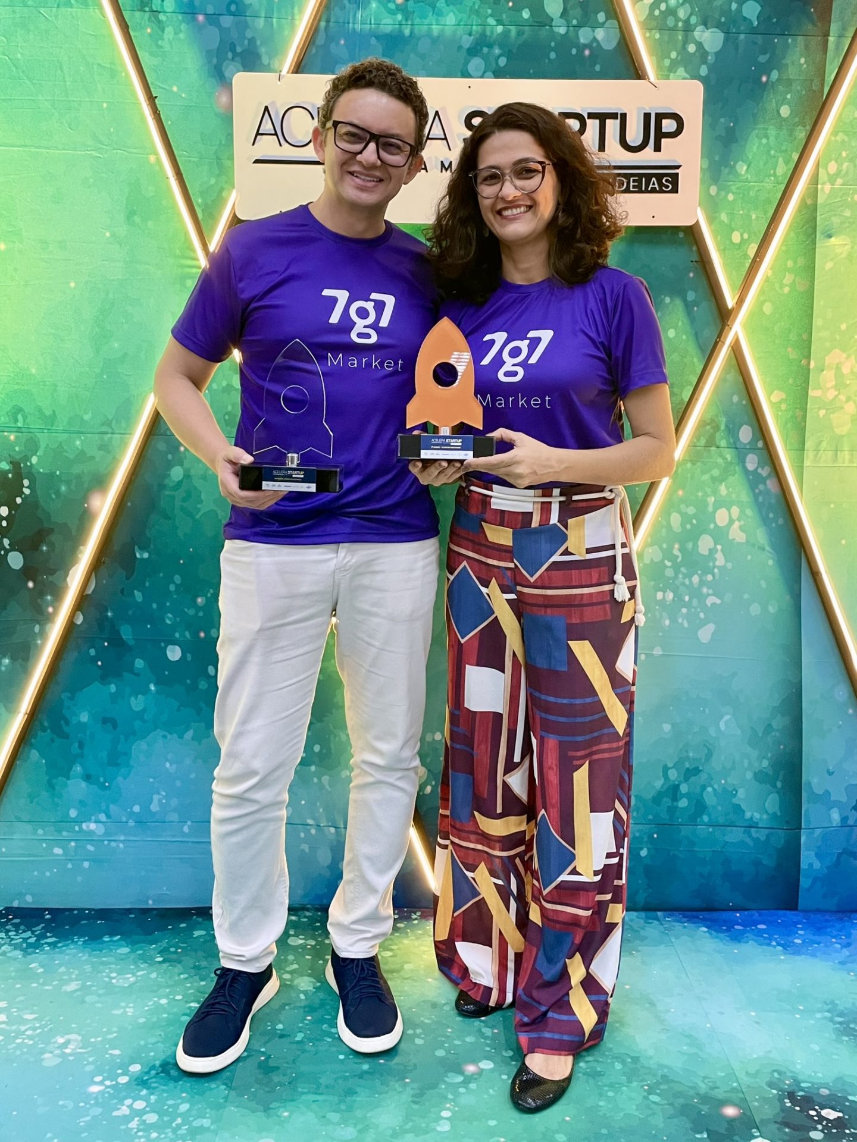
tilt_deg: -6.2
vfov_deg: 67.3
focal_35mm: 26
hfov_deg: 53.1
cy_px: 571
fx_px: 858
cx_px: 428
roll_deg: +1.2
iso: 160
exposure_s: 1/60
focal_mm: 4.2
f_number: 1.6
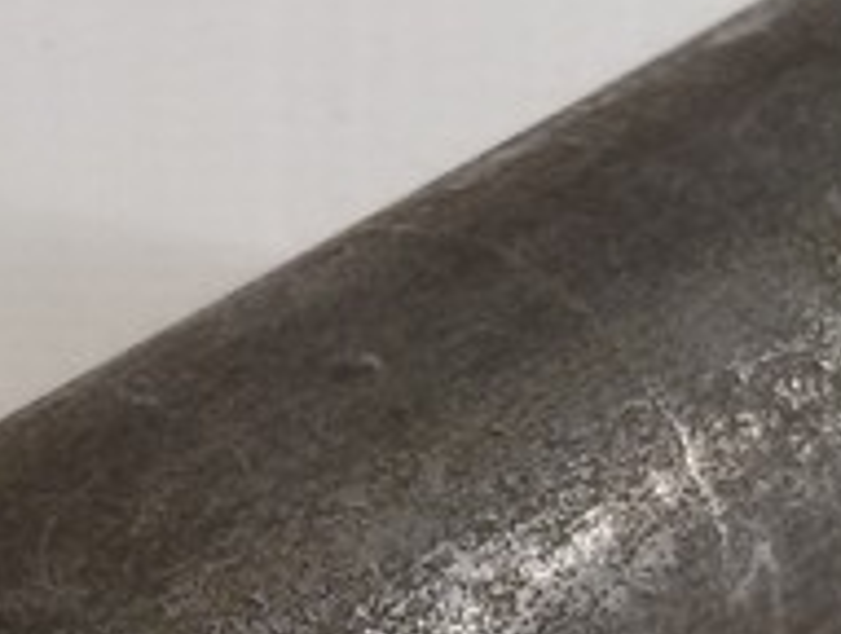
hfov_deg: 12.1
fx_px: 3943
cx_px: 216
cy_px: 762
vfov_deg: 9.1
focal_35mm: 162
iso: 40
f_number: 2.4
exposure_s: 1/101
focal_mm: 2.93
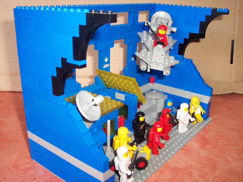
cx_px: 122
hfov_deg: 50.1
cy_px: 91
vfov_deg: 38.7
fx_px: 260
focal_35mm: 37
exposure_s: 1/60
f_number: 2.8
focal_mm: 5.6
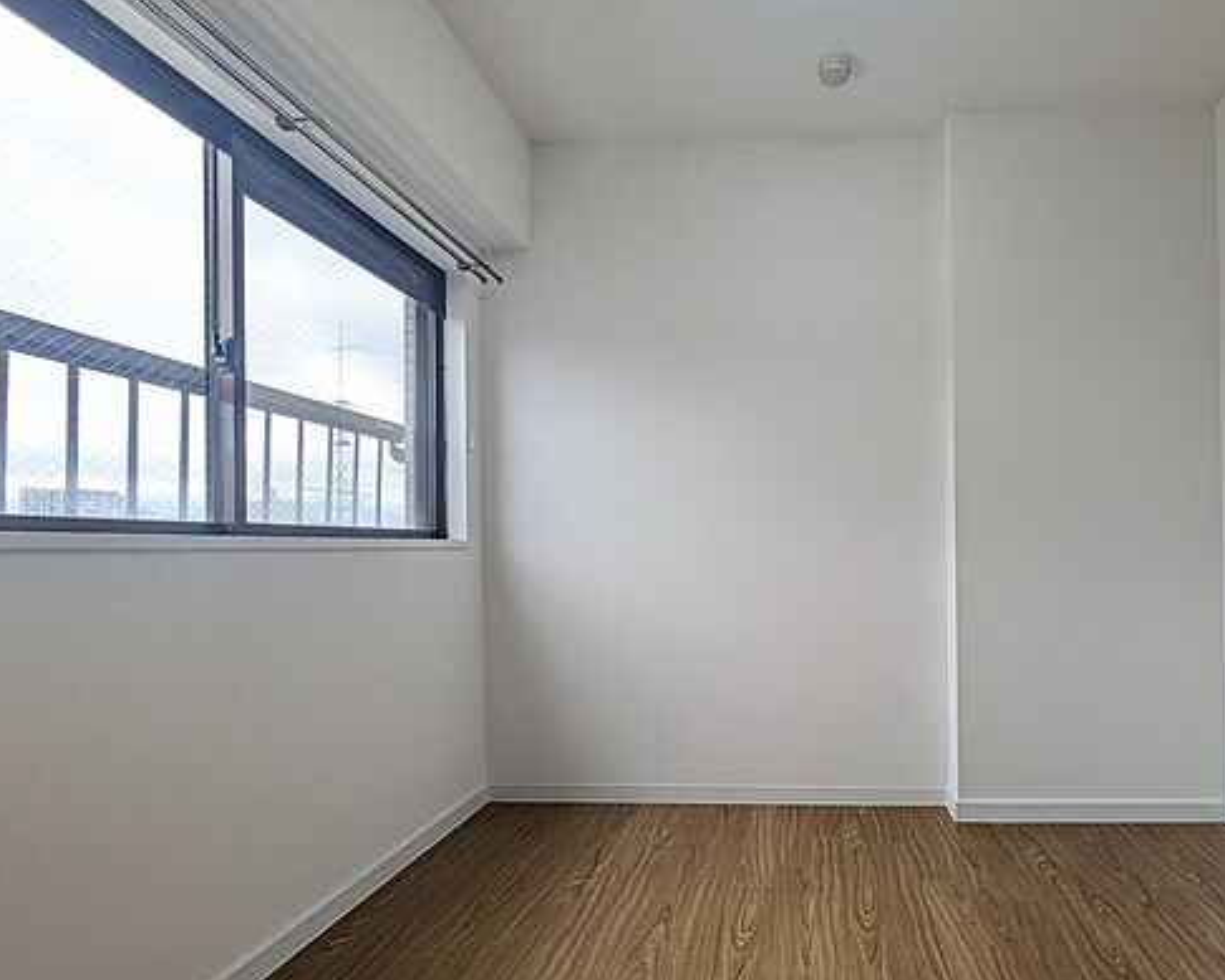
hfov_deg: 83.9
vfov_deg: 73.6
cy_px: 542
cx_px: 797
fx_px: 653
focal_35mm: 18
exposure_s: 1/162
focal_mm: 1.83
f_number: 2.2
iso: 49
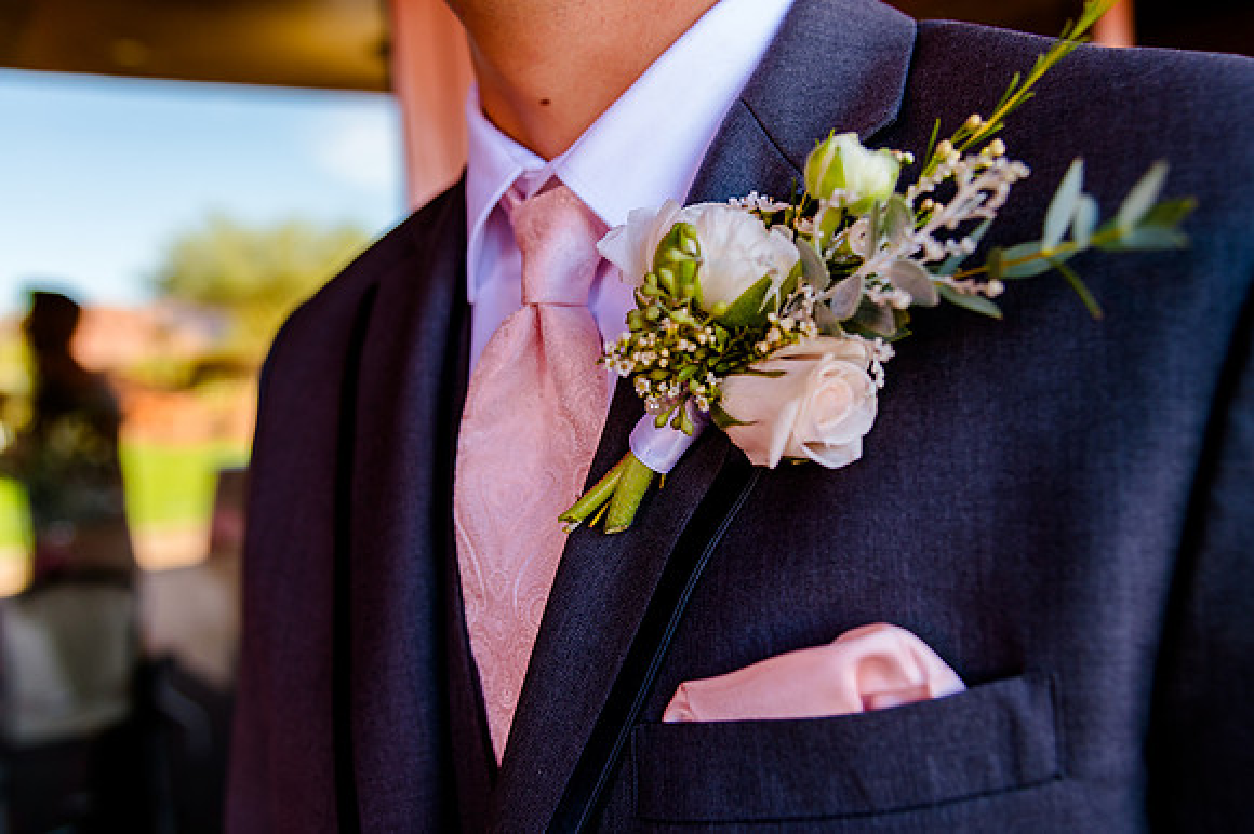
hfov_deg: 54.5
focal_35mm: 35
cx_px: 627
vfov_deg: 37.8
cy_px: 417
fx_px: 1218
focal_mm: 35
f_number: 4
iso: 400
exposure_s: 1/125
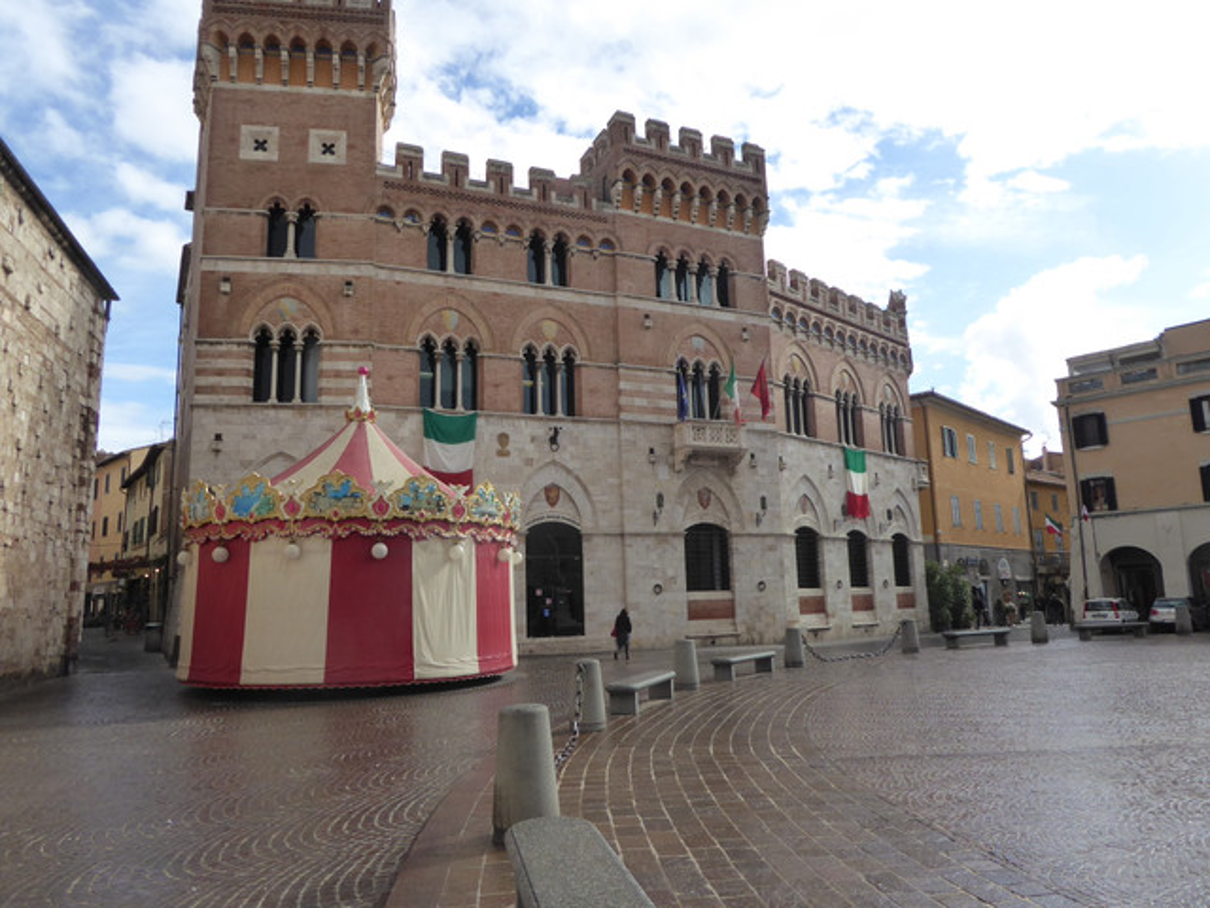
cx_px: 605
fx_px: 839
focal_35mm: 24
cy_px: 454
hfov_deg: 71.6
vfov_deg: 56.8
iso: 160
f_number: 3.3
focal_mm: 4.3
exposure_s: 1/800
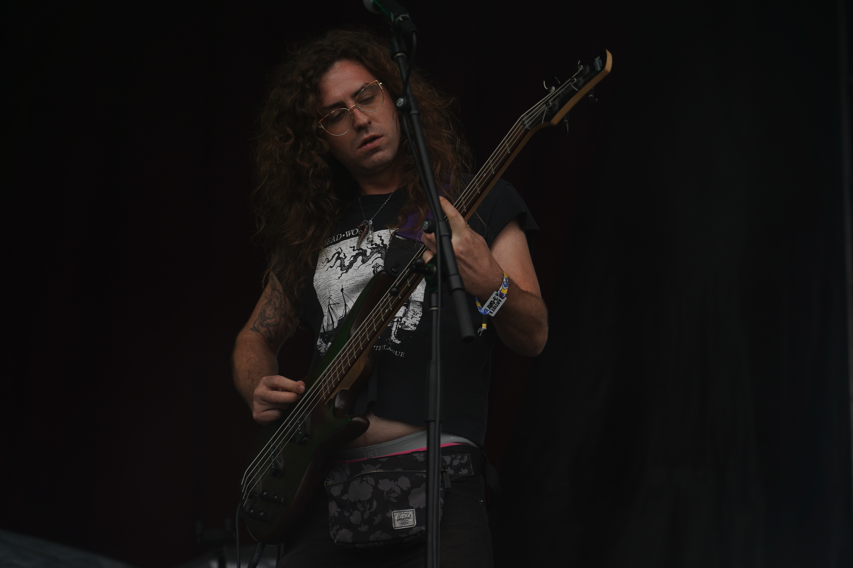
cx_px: 426
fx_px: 2488
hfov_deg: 19.5
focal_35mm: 105
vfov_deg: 13.0
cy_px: 284
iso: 100
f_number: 5.6
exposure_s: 1/250
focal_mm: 105
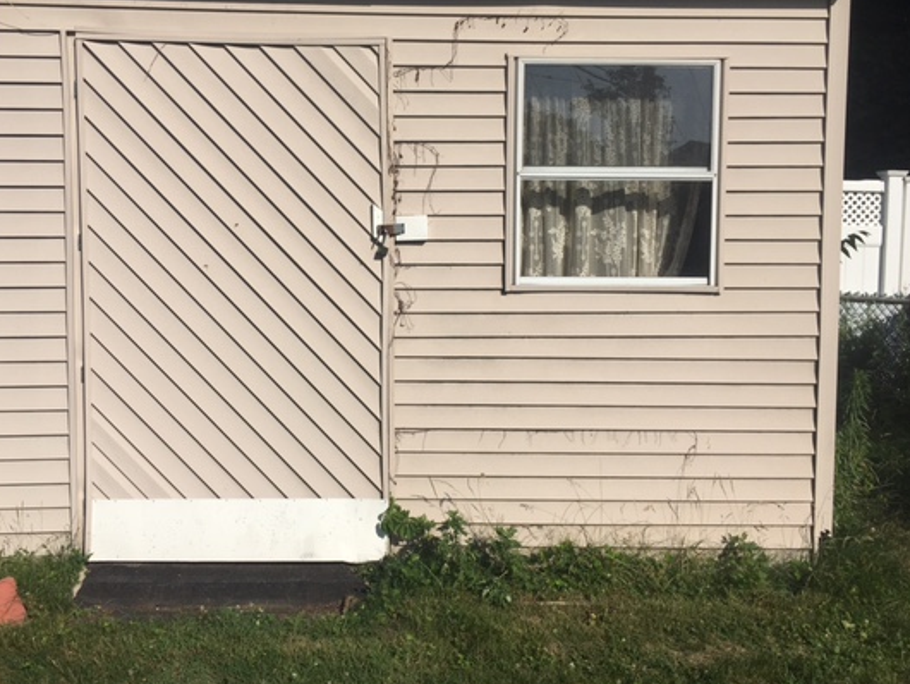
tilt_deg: -4.8
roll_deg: -0.6
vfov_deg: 40.7
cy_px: 297
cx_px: 373
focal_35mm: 35
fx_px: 921
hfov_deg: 52.3
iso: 25
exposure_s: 1/4049
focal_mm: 4.15
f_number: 2.2
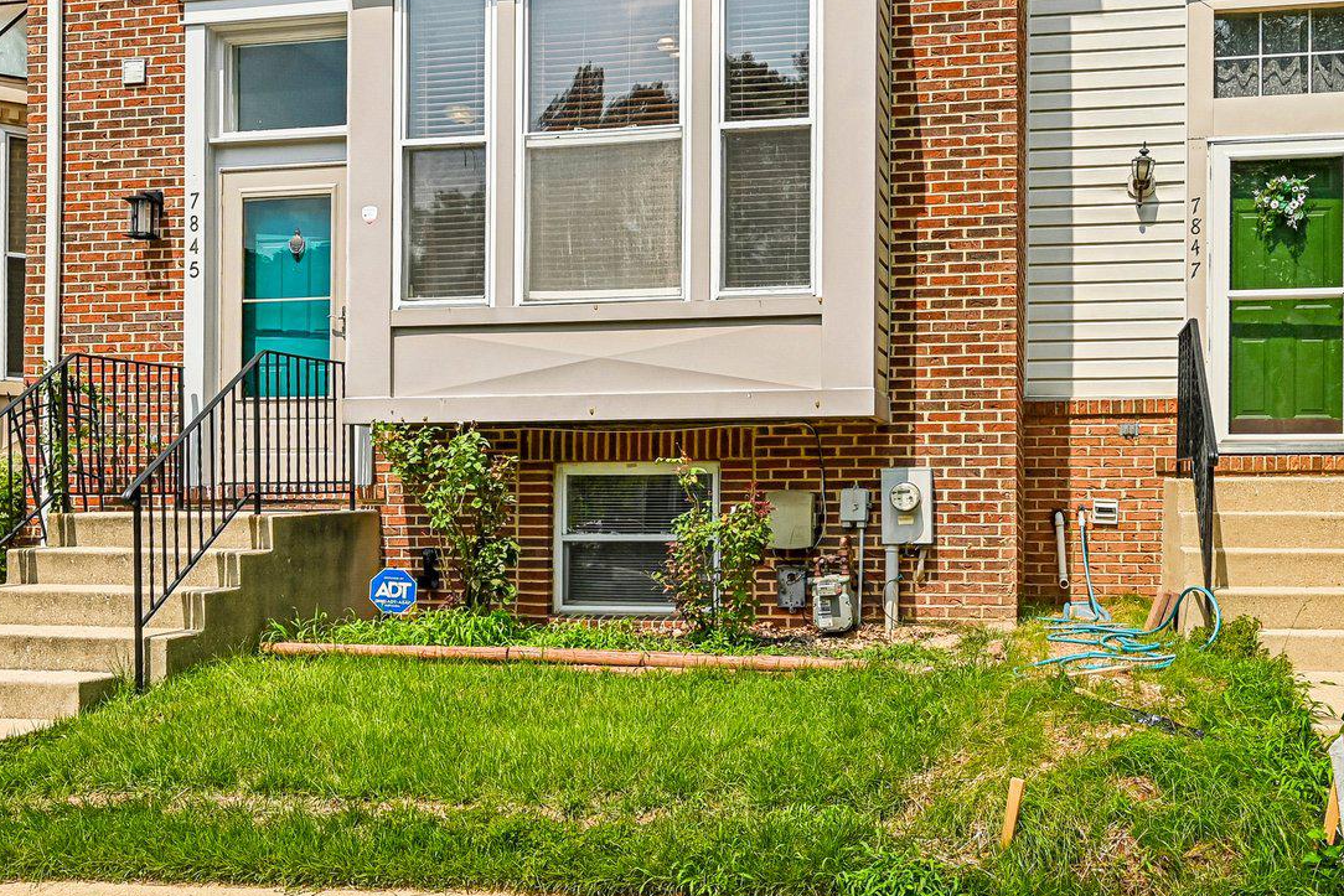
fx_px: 1305
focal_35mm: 35
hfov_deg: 51.4
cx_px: 283
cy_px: 211
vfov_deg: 36.9
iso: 100
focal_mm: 18.5
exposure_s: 1/400
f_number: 8
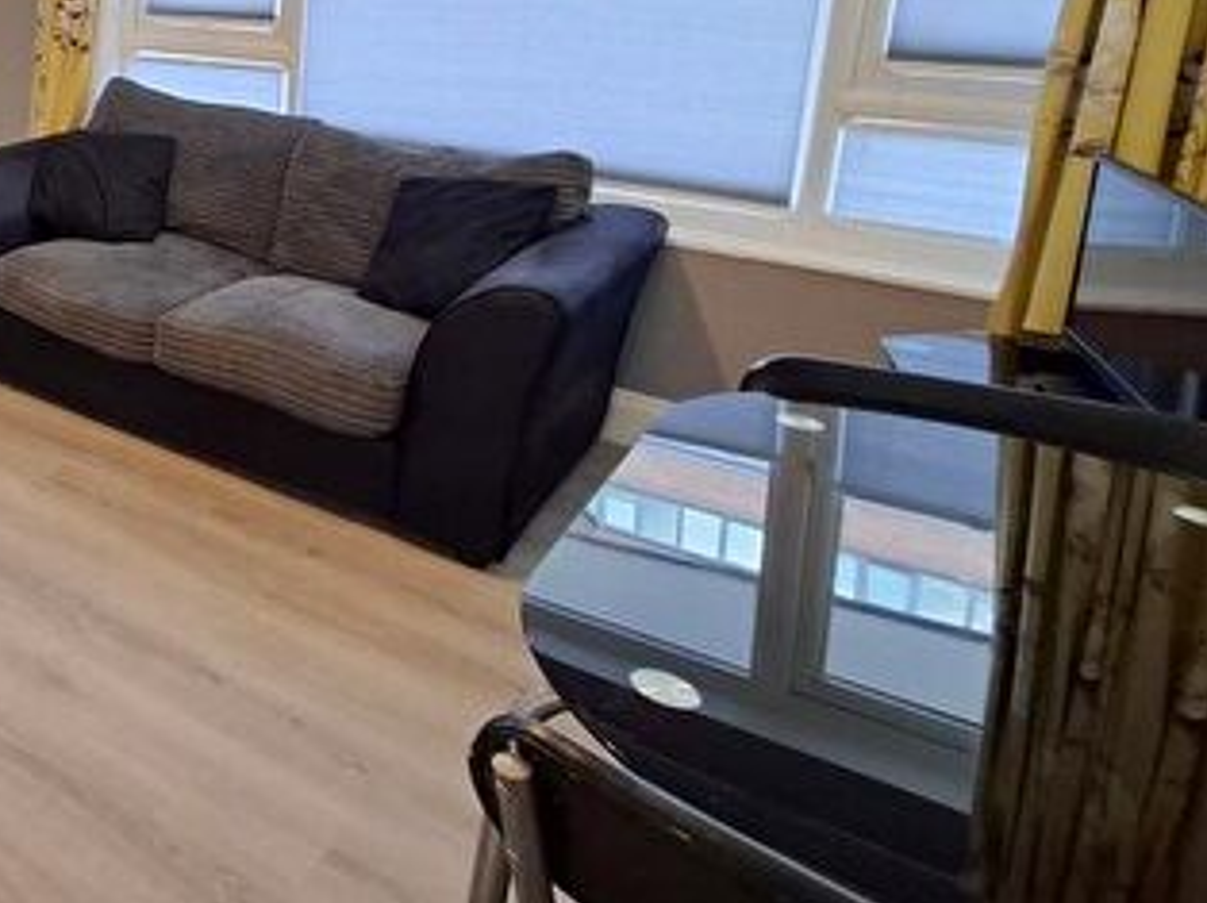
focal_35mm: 29
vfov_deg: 44.8
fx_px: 1010
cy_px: 133
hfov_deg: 45.6
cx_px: -131
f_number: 2.2
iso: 160
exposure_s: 1/25
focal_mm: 1.74
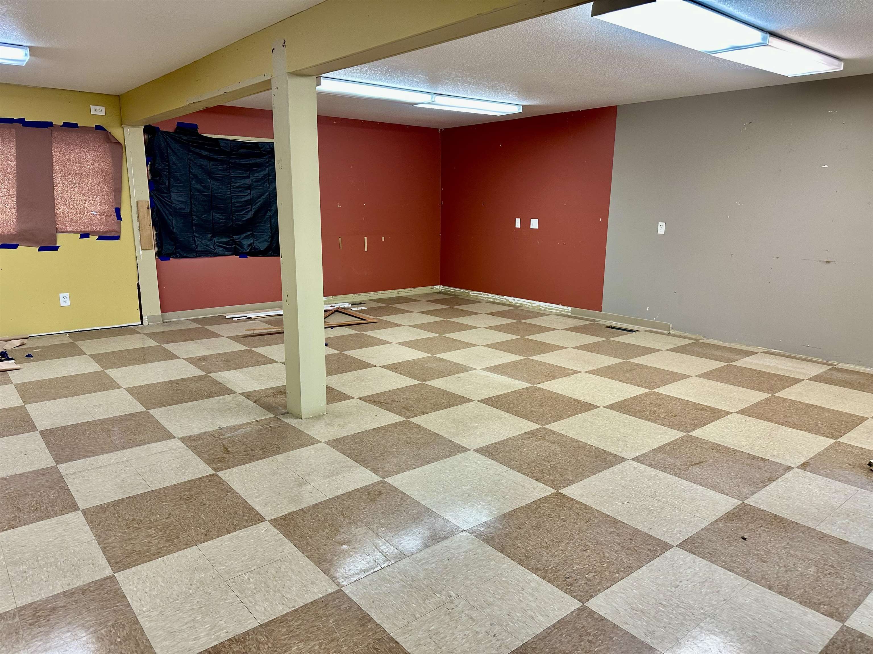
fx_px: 605
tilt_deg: -11.6
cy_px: 327
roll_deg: +0.3
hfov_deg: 71.6
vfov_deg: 56.8
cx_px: 436
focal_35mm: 24
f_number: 1.78
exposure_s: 1/120
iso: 160
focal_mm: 6.86
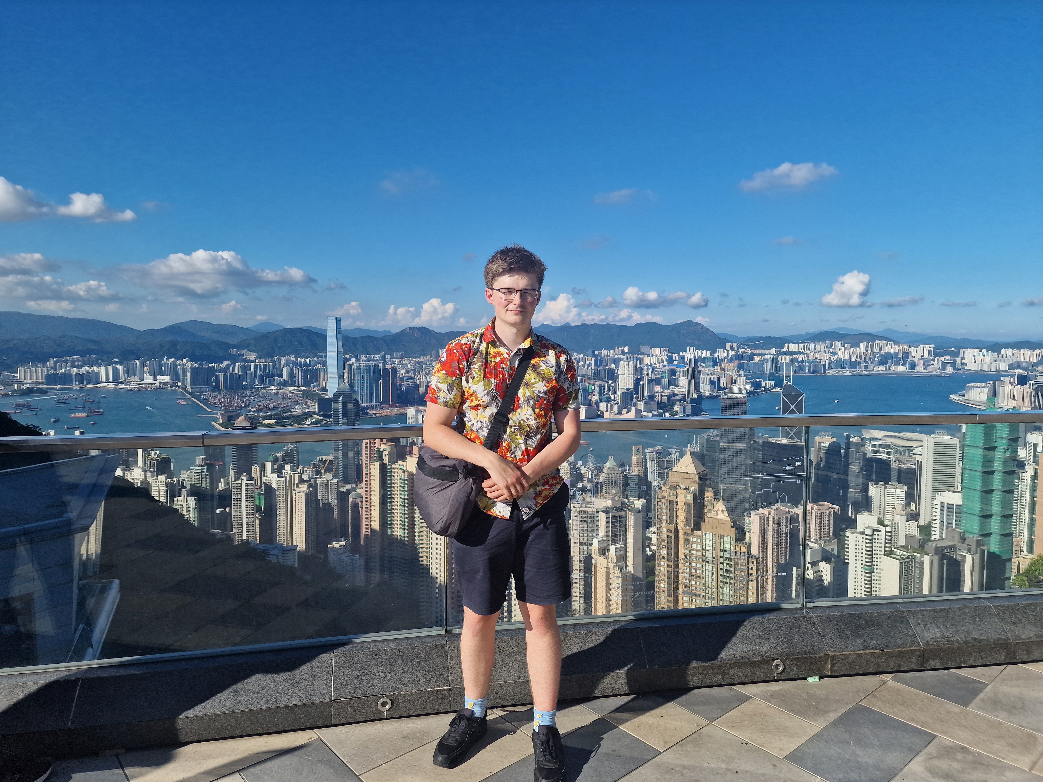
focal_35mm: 23
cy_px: 391
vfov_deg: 58.9
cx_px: 522
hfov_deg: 73.9
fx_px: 693
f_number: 1.8
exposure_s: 1/2448
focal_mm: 6.4
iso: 50
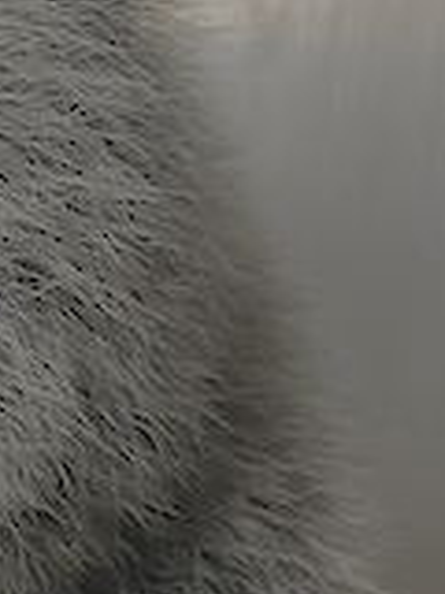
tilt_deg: -6.1
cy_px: 349
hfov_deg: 10.0
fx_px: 2228
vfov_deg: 15.2
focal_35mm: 130
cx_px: -612
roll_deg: -1.9
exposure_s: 1/60
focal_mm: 4.2
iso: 250
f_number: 1.6
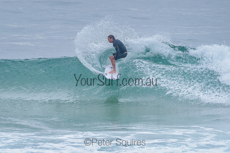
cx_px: 98
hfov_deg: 3.4
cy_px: 76
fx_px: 3916
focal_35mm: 613
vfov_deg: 2.2
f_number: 5.6
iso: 1600
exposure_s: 1/2000
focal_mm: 500
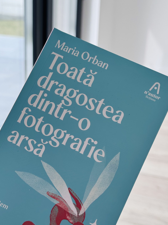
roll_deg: -2.9
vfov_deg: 36.2
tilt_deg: -19.8
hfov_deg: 27.5
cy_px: 107
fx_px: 343
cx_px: 78
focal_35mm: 53
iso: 64
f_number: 1.78
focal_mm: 6.86
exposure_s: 1/199
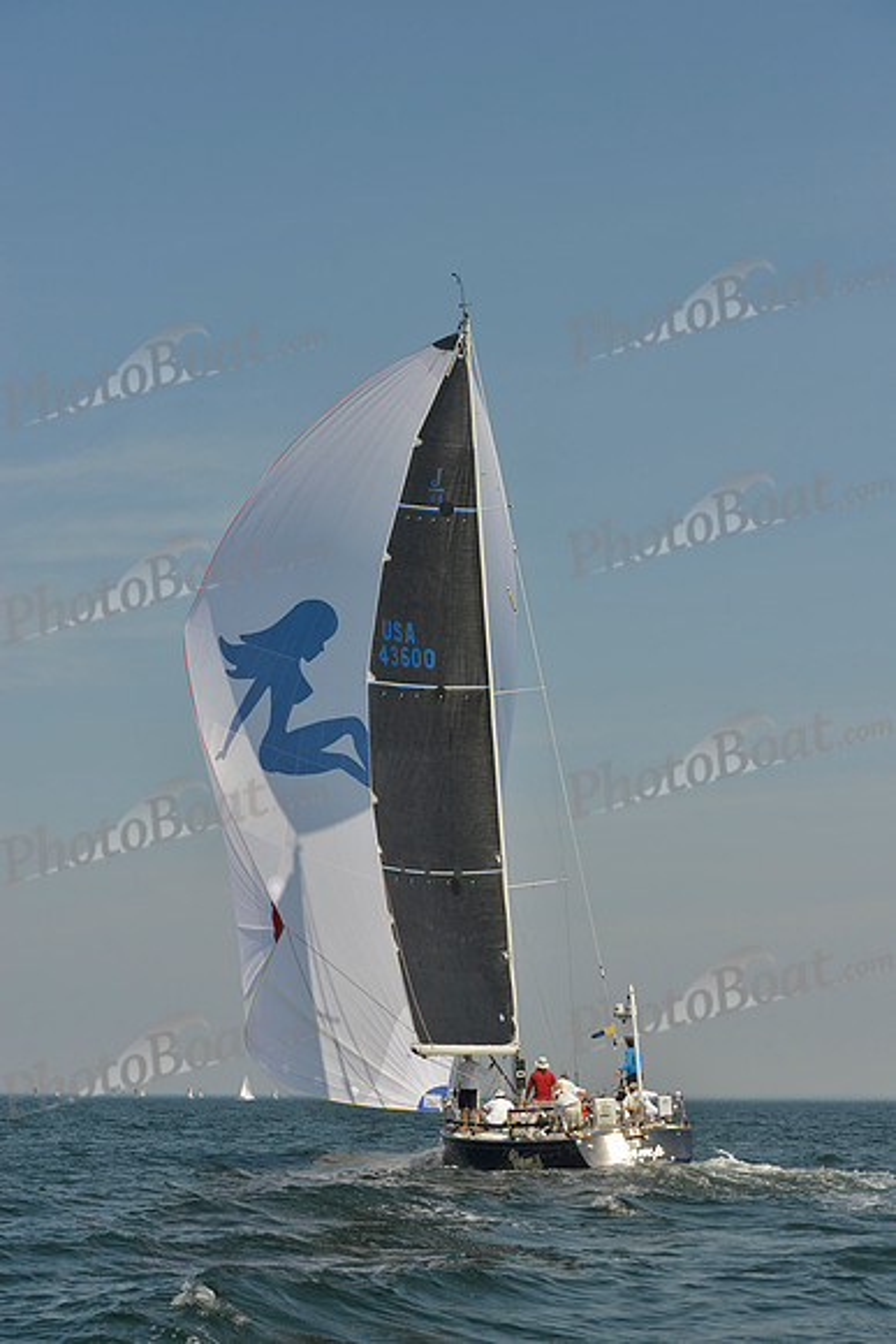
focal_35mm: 70
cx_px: 448
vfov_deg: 28.8
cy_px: 672
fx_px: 2612
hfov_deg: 19.5
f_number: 8
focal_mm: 70
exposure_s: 1/1250
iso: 200
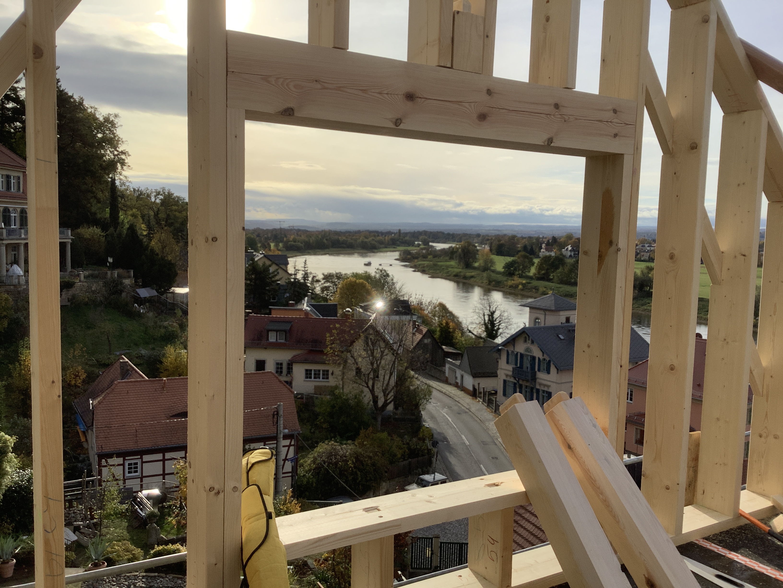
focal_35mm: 31
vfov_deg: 45.4
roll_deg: -2.2
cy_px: 294
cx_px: 392
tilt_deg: -6.5
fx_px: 701
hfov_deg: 58.4
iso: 25
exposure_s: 1/1631
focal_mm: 3.3
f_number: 2.4
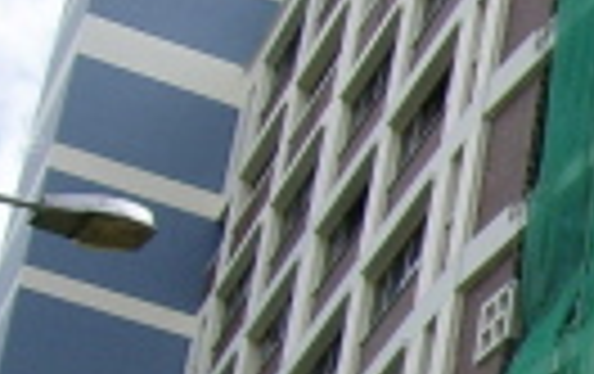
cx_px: 1022
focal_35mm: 154
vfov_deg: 8.3
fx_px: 2497
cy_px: 595
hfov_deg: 12.5
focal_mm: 5.95
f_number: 5.8
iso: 50
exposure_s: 1/420
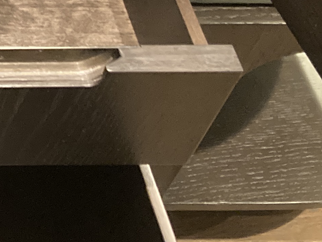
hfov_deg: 13.9
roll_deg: +0.5
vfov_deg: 11.2
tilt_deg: -42.1
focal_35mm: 119
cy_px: -249
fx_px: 1107
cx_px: -334
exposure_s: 1/24
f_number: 1.8
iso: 640
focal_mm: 3.99
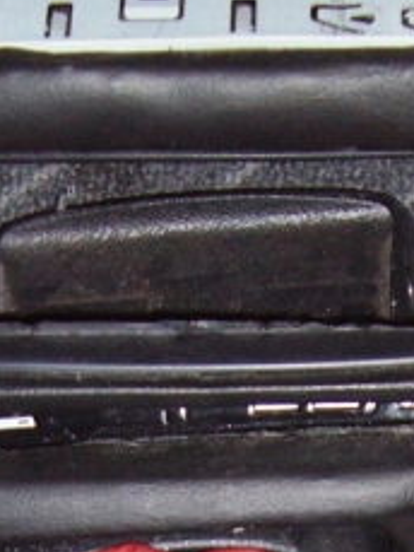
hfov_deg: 8.7
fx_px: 2708
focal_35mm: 170
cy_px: 926
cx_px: 380
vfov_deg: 11.0
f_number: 2.7
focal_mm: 6.2
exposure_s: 1/60
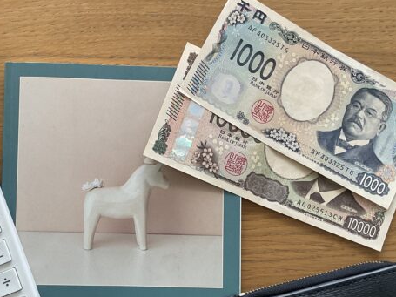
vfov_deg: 29.4
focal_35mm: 49
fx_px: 560
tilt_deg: -86.4
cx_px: 130
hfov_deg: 38.4
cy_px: 207
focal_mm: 3
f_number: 1.8
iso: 40
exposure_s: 1/60
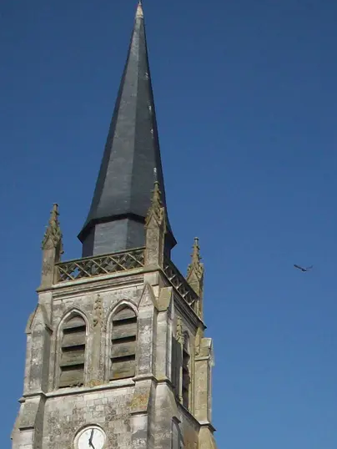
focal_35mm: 88
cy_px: 464
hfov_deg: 16.7
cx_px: 240
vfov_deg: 21.4
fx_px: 1141
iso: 80
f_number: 5.6
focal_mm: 6.2
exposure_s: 1/685
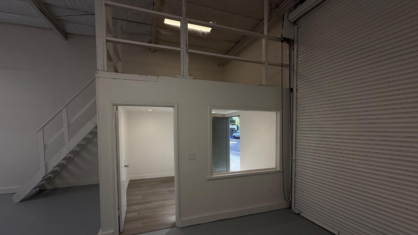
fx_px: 177
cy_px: 136
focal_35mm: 16
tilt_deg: -1.7
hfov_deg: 99.4
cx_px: 206
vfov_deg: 66.7
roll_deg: +1.0
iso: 50
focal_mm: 2.22
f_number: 2.2
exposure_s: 1/169
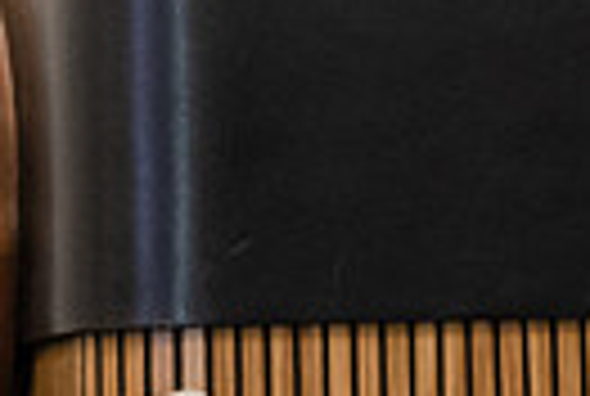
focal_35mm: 596
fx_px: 9790
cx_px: 874
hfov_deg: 3.4
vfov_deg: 2.3
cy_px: -340
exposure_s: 1/200
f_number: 3.2
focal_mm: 135
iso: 3200
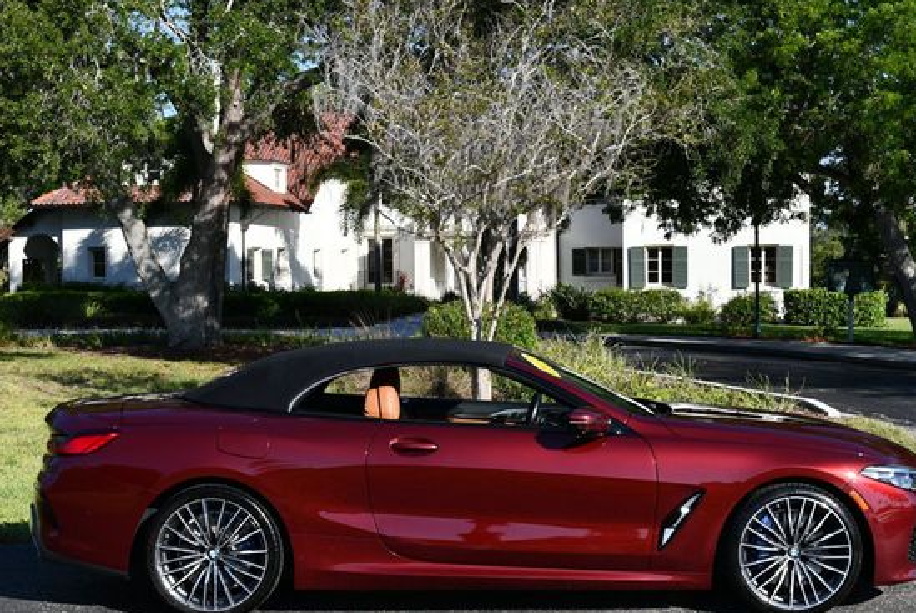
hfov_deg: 35.6
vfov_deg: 24.2
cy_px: 319
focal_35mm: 56
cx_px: 481
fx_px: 1426
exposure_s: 1/250
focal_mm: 24
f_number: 8
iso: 110
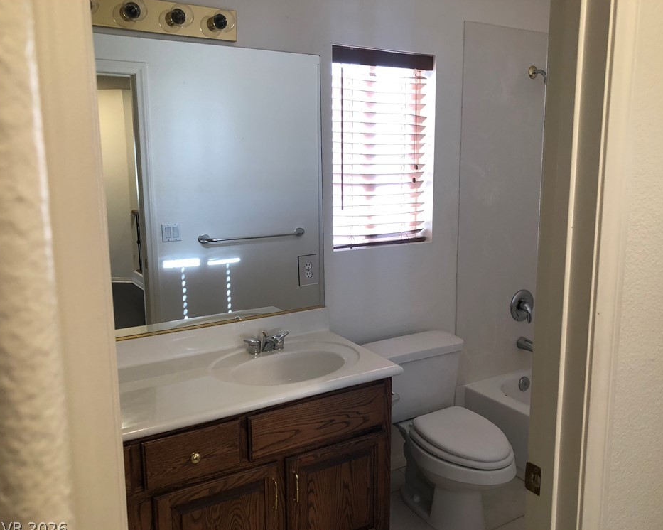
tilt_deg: -10.2
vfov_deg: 48.5
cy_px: 267
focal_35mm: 30
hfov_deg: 58.7
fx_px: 589
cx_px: 353
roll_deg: +0.2
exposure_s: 1/24
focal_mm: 3.99
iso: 40
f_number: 1.8
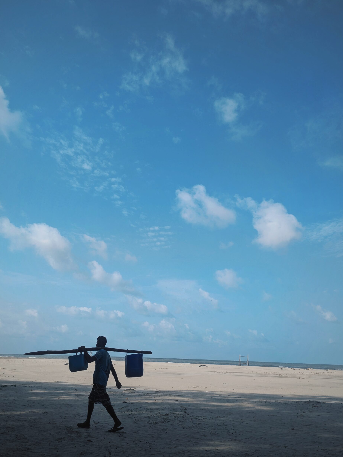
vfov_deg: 69.4
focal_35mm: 25
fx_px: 330
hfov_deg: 54.9
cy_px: 232
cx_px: 164
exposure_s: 1/2217
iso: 56
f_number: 1.85
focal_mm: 6.81
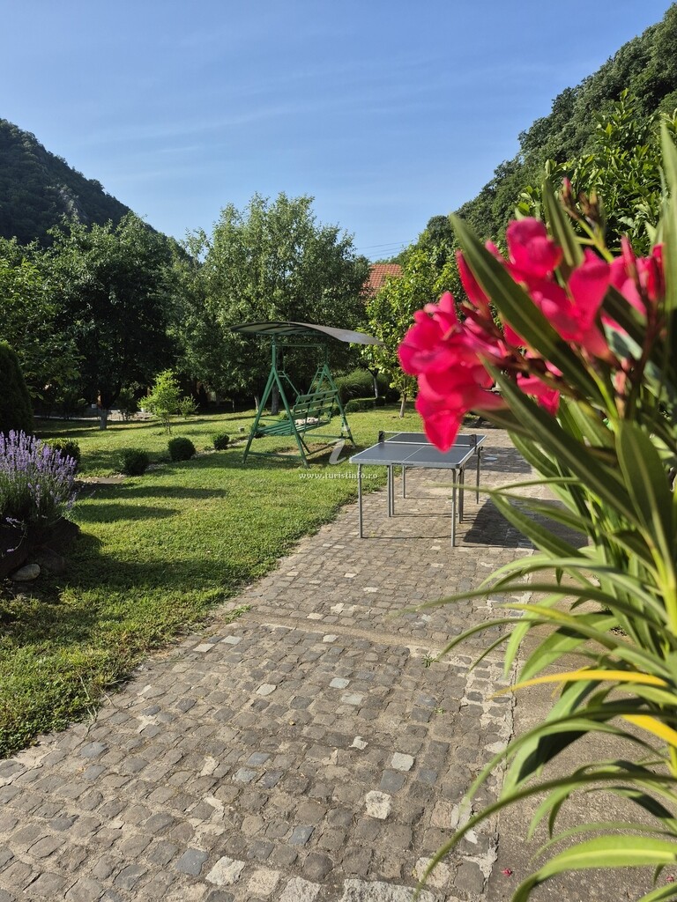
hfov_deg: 58.9
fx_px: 600
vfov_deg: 73.9
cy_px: 451
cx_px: 338
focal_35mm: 23
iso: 25
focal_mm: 5.4
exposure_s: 1/1492
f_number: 1.8
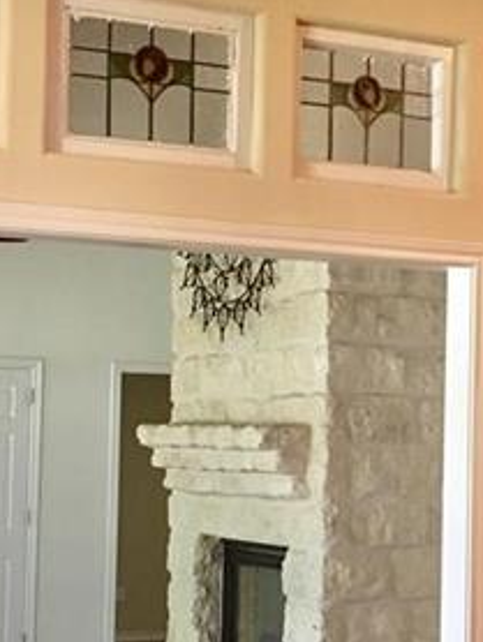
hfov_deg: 18.4
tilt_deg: +4.7
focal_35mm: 80
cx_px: 314
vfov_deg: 24.4
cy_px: 351
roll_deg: -1.9
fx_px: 1486
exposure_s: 1/15
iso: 64
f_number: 2.2
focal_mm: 4.15
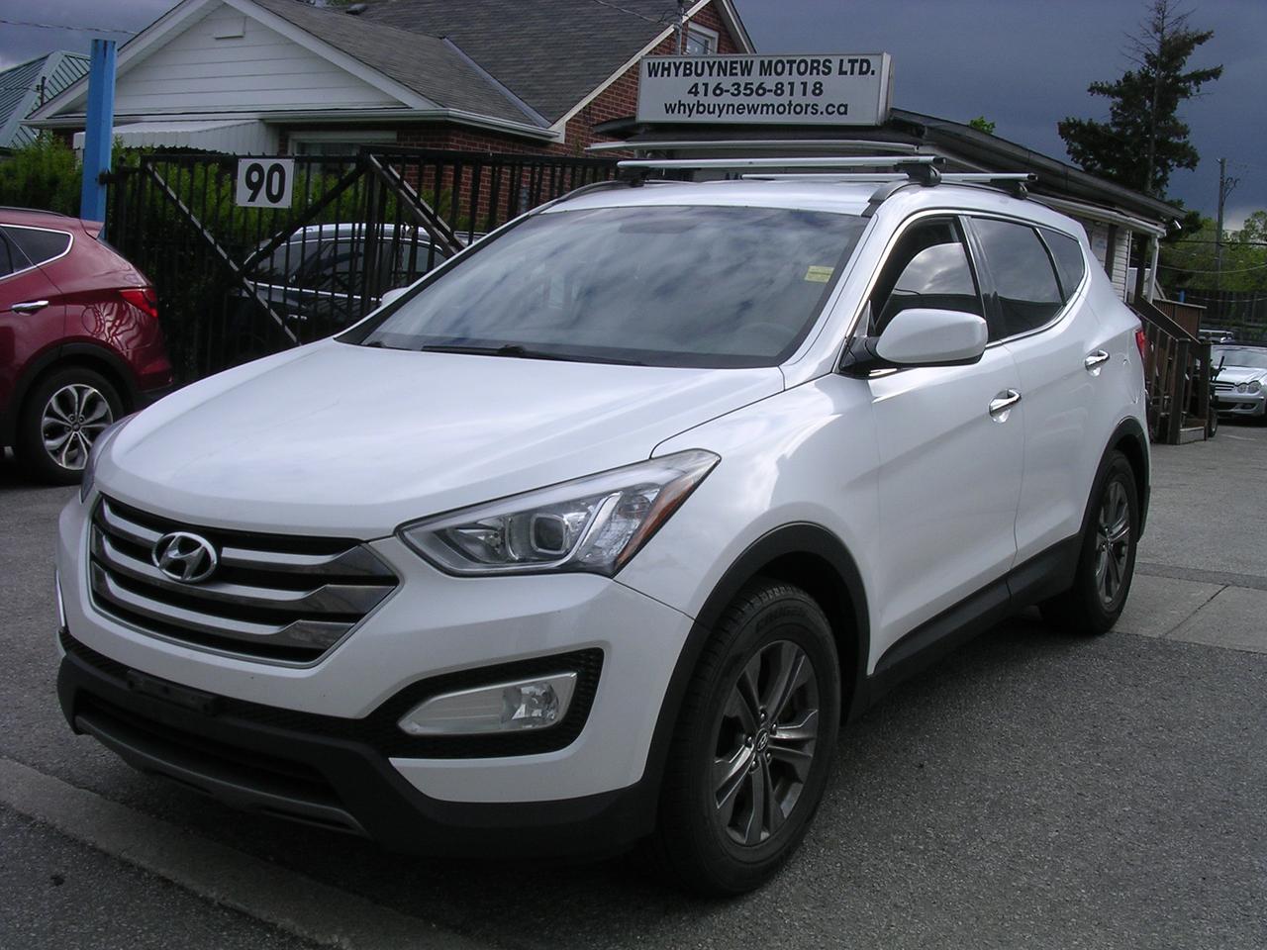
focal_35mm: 38
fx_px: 1391
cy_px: 475
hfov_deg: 49.0
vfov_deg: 37.7
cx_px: 634
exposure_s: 1/206
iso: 100
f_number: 5.6
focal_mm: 5.8
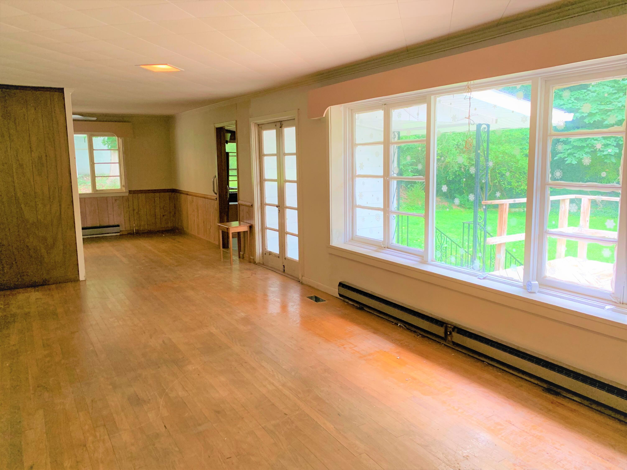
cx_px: 314
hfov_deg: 67.3
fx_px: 471
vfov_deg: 53.1
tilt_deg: -7.3
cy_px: 235
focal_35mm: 26
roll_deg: +0.2
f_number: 1.8
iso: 100
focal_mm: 4.25
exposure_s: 1/76
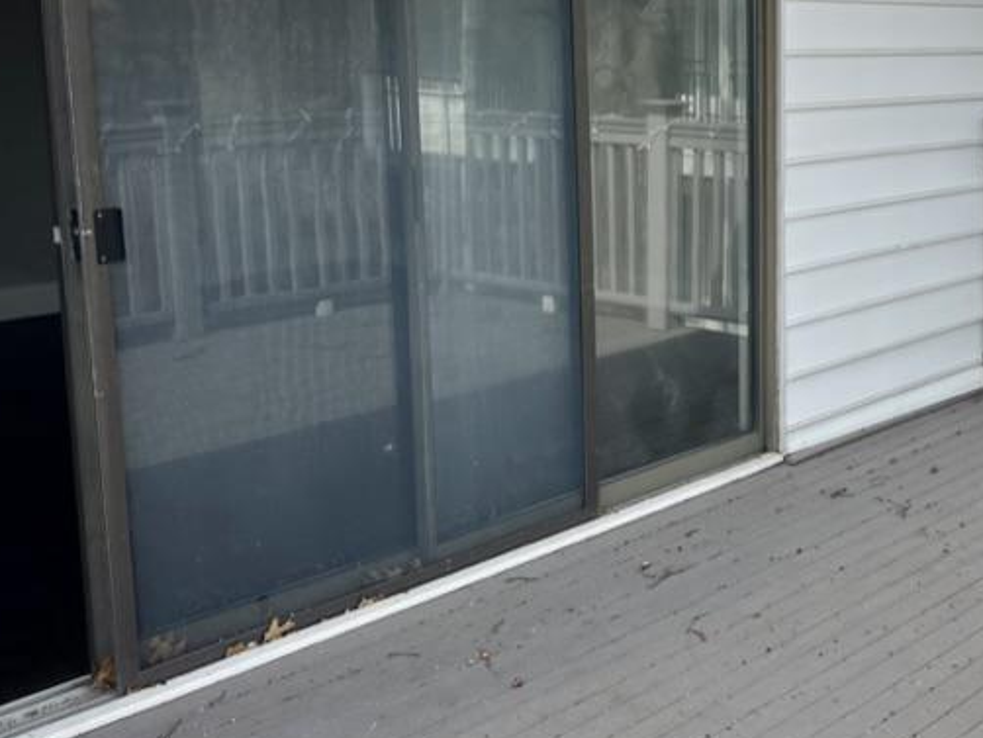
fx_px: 1392
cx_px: 877
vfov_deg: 29.5
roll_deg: -0.7
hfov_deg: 36.6
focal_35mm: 49
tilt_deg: -9.1
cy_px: 234
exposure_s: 1/3058
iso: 80
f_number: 1.78
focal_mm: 6.86
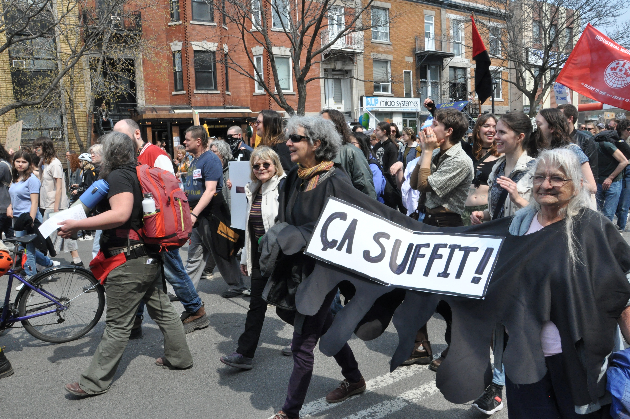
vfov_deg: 47.8
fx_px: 472
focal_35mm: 27
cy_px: 210
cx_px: 315
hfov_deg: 67.4
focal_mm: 18
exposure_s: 1/400
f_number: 16
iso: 1000
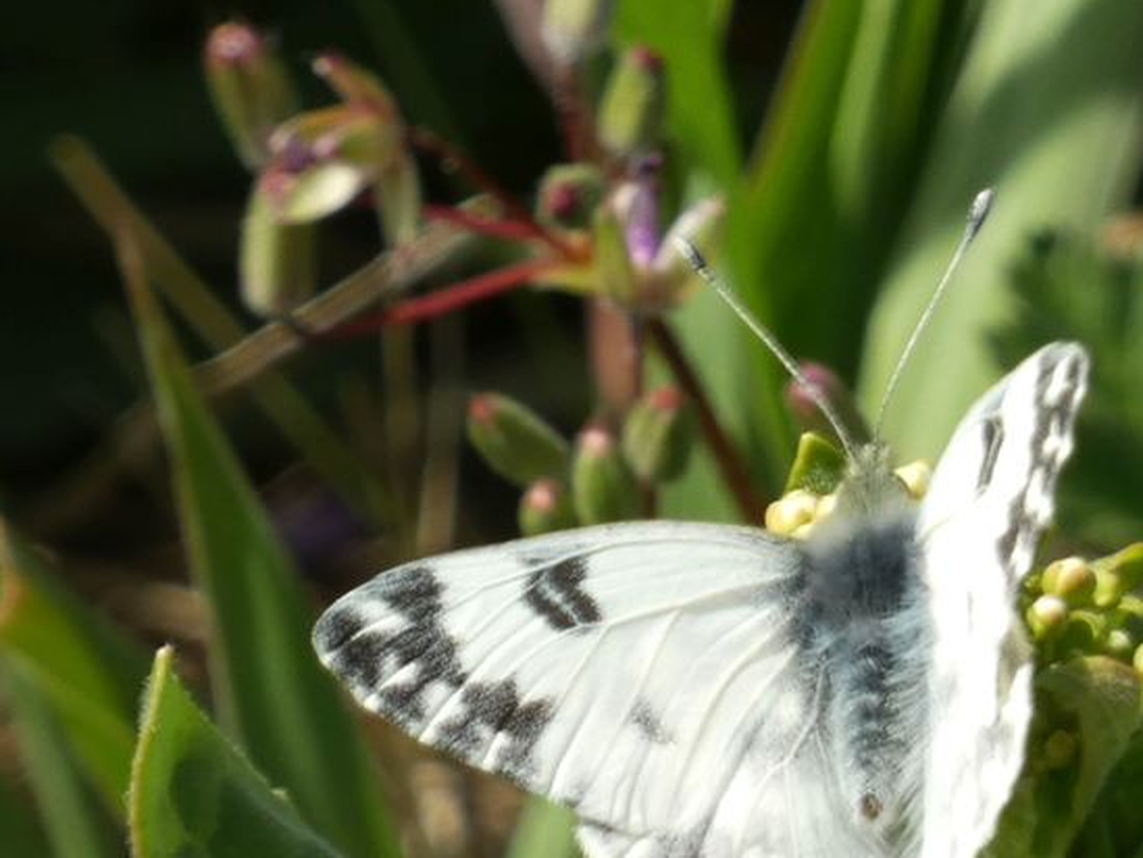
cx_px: 805
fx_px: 31904
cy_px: 625
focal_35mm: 966
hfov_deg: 2.1
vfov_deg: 1.5
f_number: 5.6
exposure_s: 1/125
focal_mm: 111.5
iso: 80
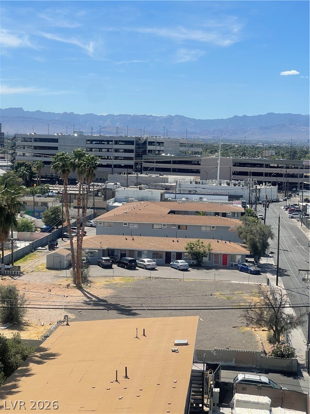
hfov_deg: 22.9
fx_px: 764
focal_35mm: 64
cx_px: 155
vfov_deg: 30.3
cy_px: 207
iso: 20
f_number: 2.2
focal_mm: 7.5
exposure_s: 1/1575
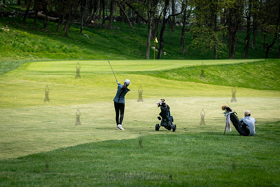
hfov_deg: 11.3
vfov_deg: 7.6
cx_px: 124
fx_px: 1415
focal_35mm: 182
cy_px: 119
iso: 100
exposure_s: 1/800
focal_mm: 120
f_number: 3.5
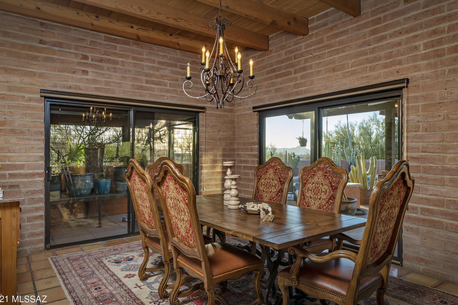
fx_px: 293
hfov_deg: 76.1
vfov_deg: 55.1
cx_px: 221
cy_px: 154
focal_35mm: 23
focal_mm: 22
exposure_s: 1/50
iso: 200
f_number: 7.1
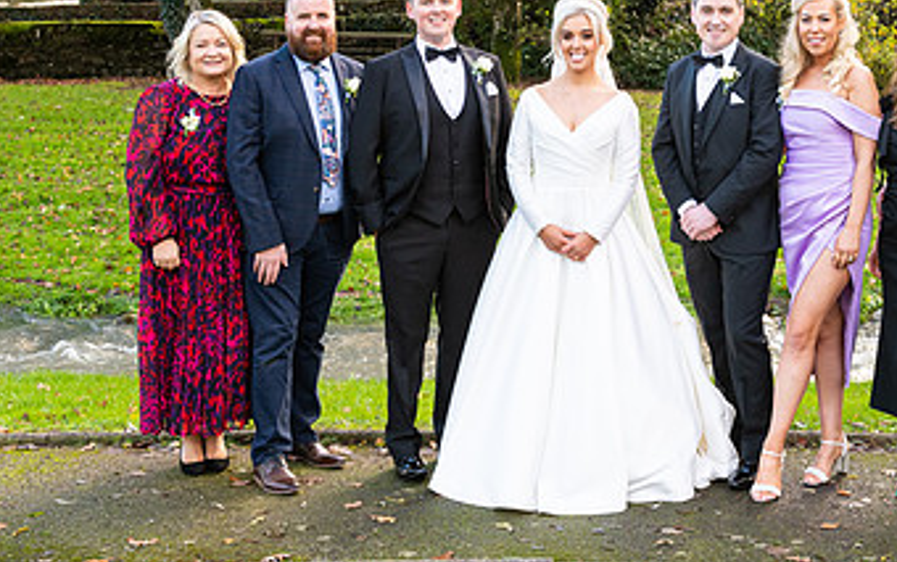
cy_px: 117
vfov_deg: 19.6
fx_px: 1615
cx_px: 657
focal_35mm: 66
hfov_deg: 30.6
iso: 640
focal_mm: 38
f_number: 6.3
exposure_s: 1/160
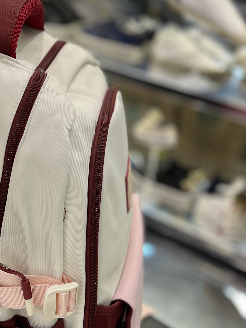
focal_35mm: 56
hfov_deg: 25.4
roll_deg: -3.9
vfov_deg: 34.1
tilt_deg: -32.6
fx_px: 531
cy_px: 208
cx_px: 31
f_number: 1.5
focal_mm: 5.7
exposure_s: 1/100
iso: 40
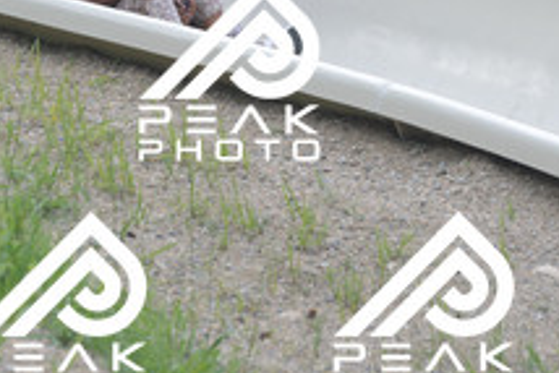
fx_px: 5671
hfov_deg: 5.6
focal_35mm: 365
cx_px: 240
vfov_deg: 3.8
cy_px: 51
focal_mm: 195
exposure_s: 1/640
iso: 800
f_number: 6.3
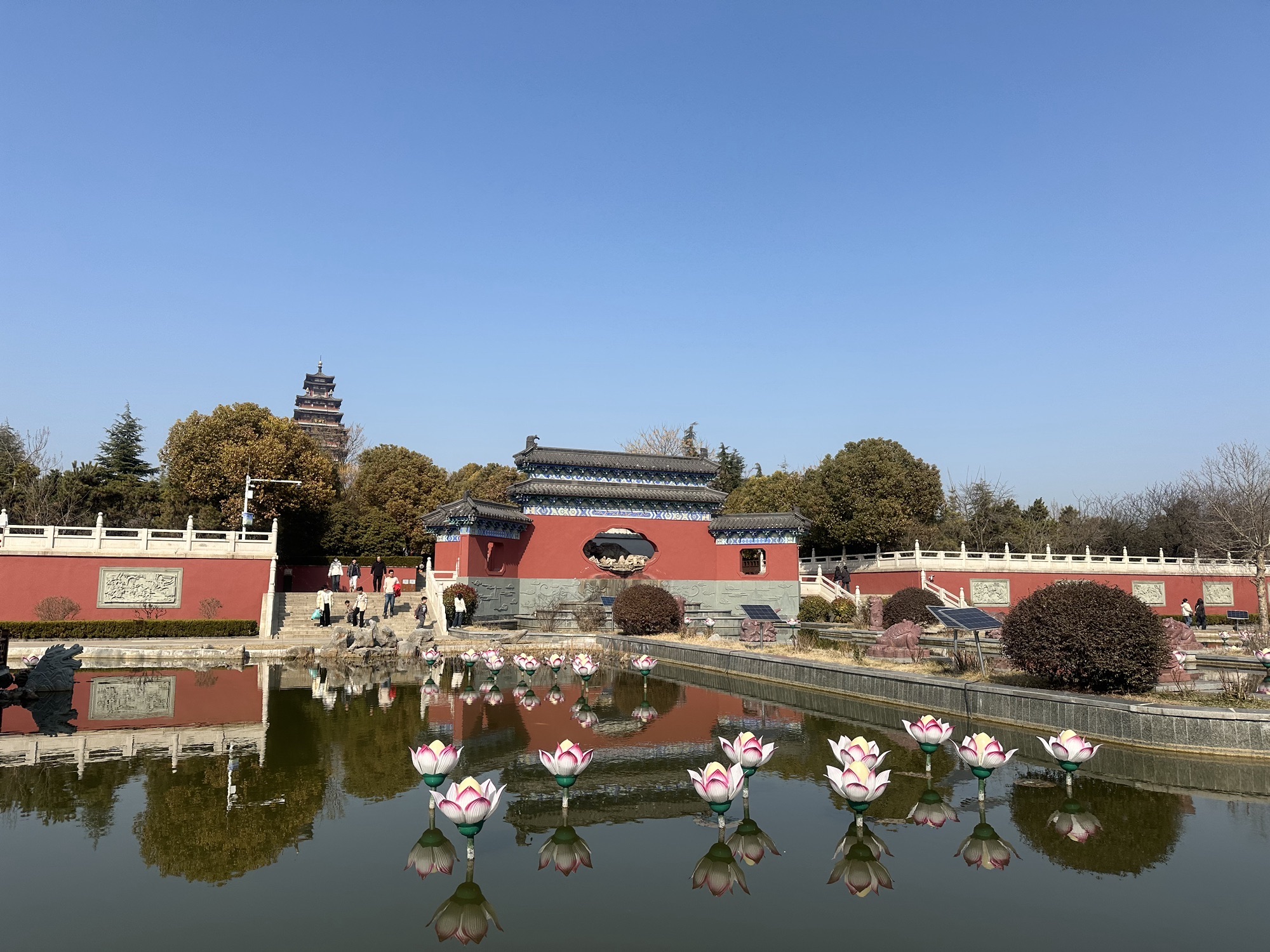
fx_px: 881
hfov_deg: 71.6
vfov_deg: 56.8
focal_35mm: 24
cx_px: 635
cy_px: 476
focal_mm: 6.86
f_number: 1.78
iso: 80
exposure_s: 1/4762
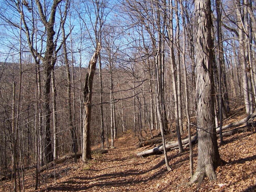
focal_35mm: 39
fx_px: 288
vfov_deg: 36.8
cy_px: 97
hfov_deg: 47.9
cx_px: 130
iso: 80
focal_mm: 6.3
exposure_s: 1/640
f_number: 2.8
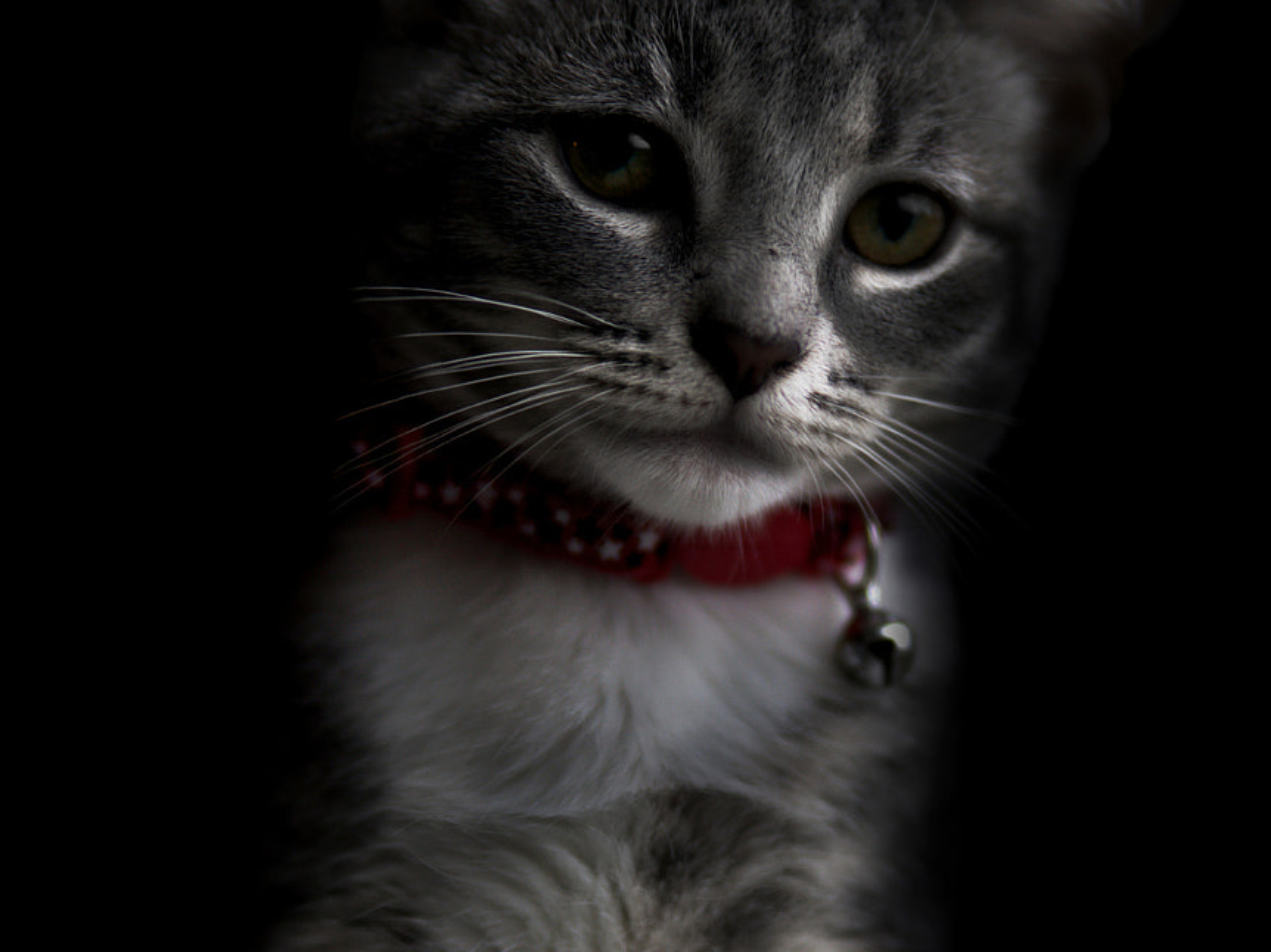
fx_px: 5579
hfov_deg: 13.0
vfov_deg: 9.7
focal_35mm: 152
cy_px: 787
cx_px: 725
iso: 1000
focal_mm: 85
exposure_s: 1/100
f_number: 2
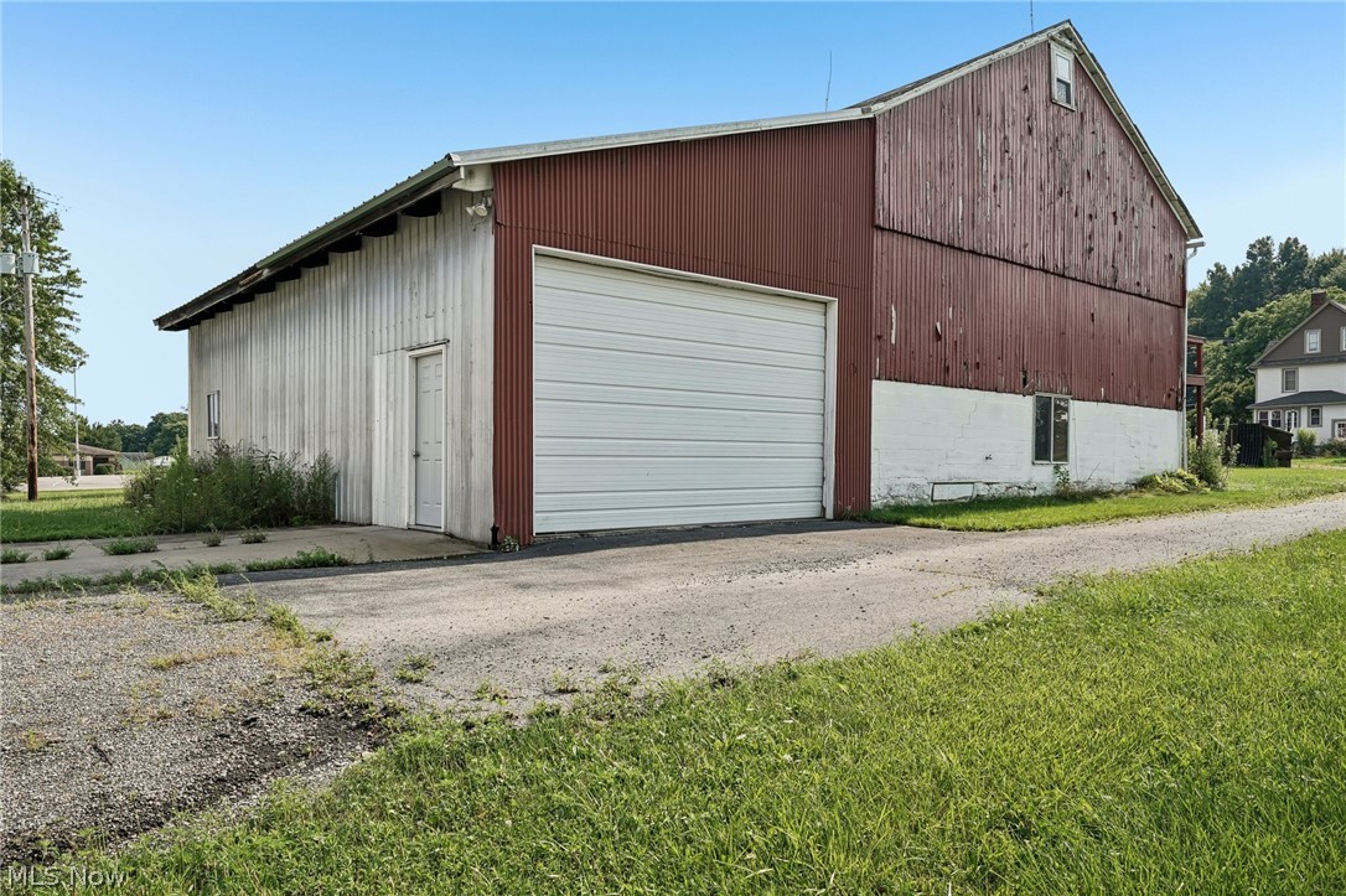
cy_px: 448
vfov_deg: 53.1
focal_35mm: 24
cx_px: 673
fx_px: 897
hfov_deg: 73.8
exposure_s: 1/250
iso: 100
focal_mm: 24
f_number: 8
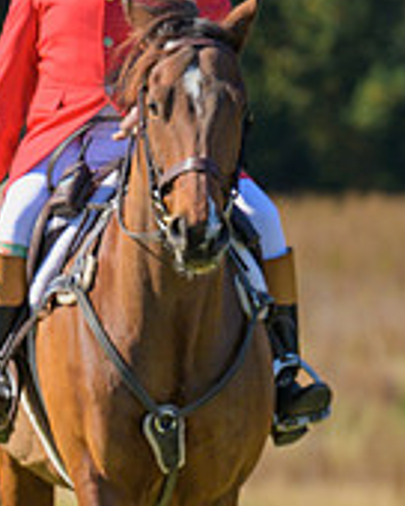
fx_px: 10443
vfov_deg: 2.8
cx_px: -464
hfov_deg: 2.2
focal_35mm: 697
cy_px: 223
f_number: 4
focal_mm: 145
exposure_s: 1/640
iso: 200
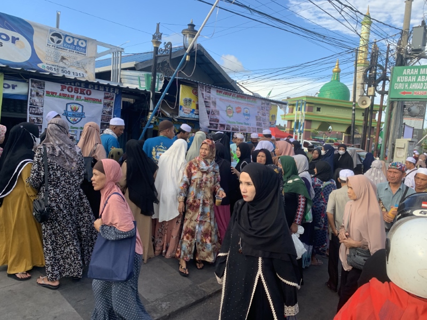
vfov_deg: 53.1
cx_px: 214
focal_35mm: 26
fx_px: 321
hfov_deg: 67.3
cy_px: 160
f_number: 1.8
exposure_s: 1/405
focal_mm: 4.25
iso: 25
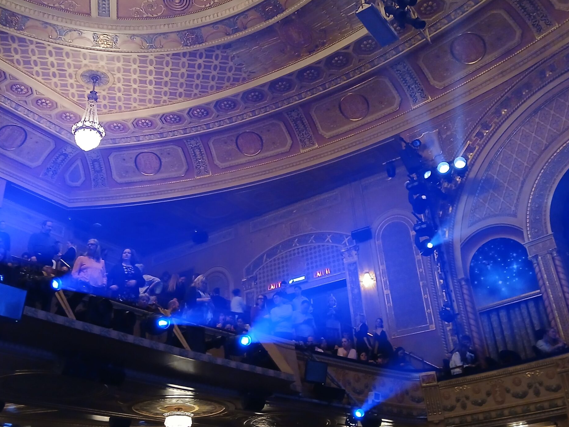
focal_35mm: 36
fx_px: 592
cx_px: 254
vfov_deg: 39.4
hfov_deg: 51.3
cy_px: 157
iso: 400
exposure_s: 1/24
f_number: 1.8
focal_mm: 3.98
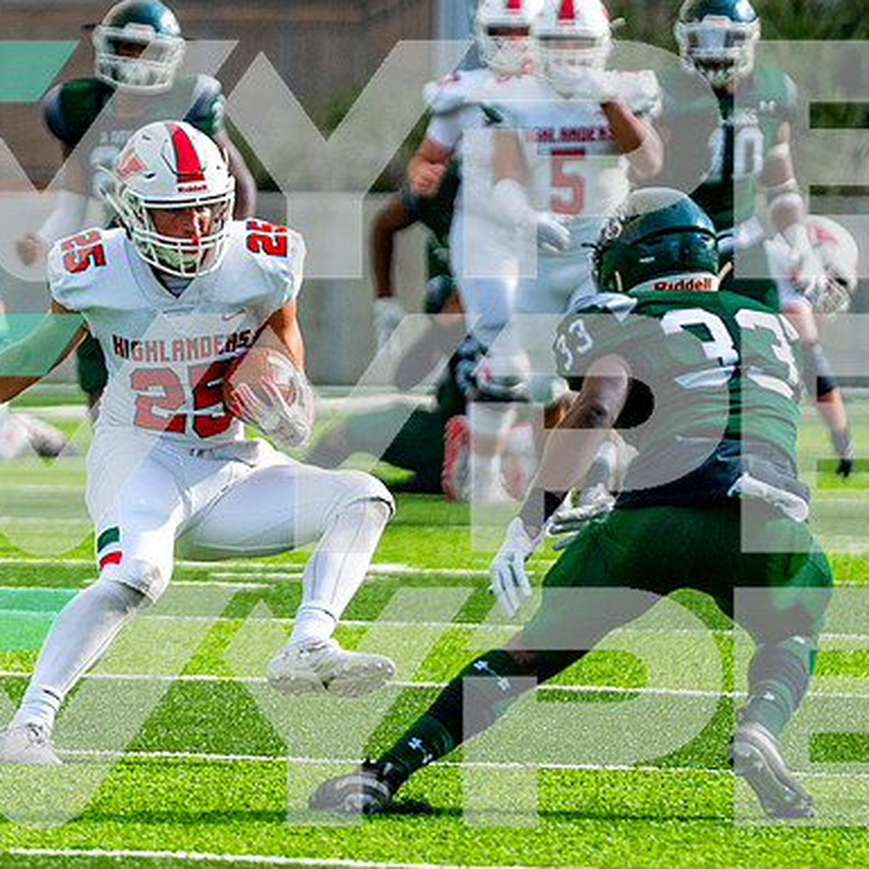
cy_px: 268
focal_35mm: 646
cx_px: 22
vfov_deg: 2.7
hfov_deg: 2.7
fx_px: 18348
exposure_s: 1/2000
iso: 400
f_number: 2.8
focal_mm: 200
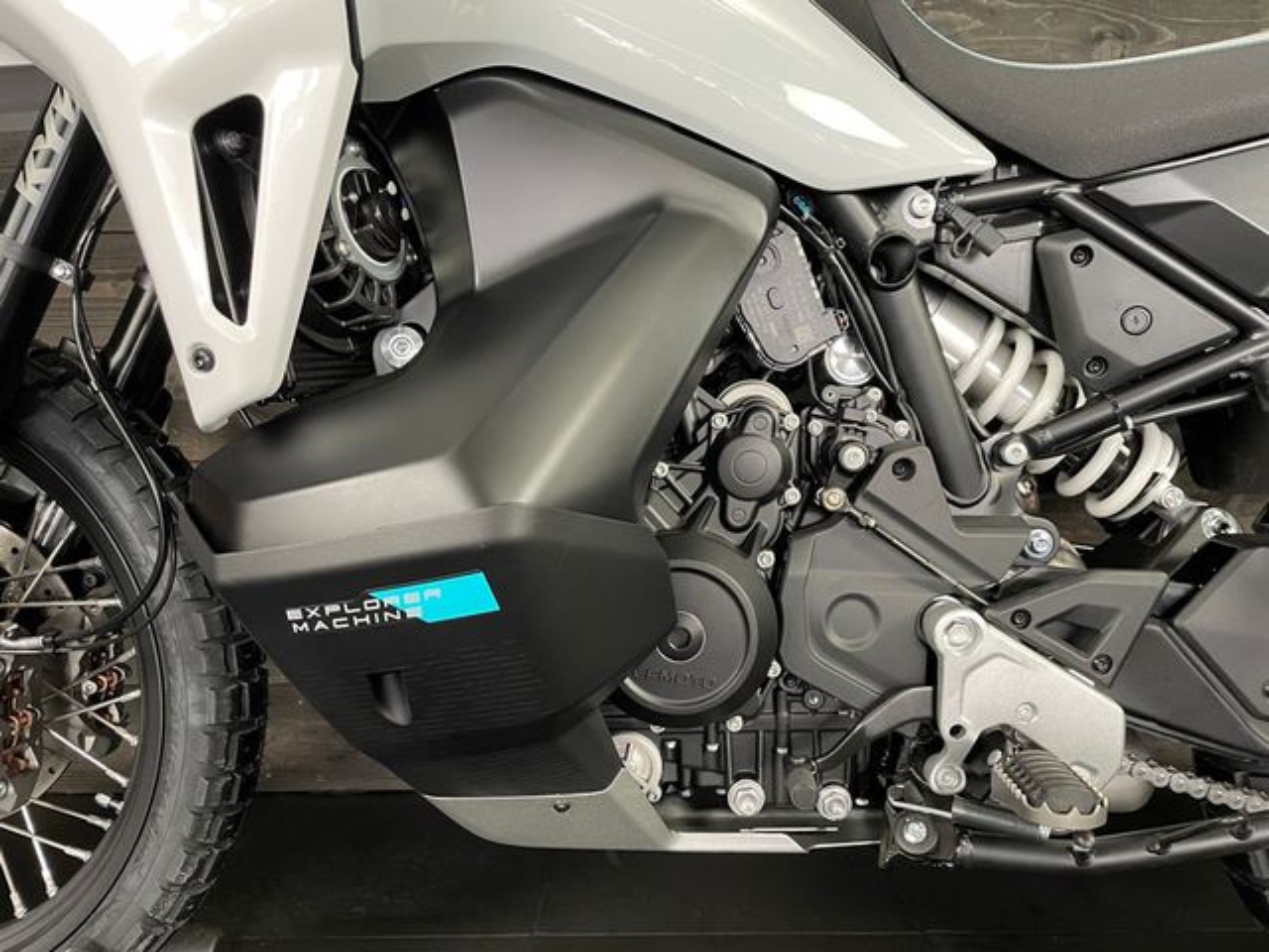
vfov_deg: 53.1
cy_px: 476
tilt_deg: -4.6
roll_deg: +1.0
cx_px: 634
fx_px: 953
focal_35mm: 26
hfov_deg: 67.3
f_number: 1.6
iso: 200
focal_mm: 4.2
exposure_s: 1/50
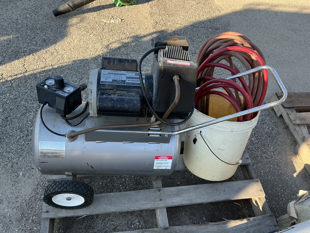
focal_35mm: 28
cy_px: 116
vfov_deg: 49.7
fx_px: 251
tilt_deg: -49.7
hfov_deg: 63.4
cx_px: 155
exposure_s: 1/210
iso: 20
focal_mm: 3
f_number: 1.8
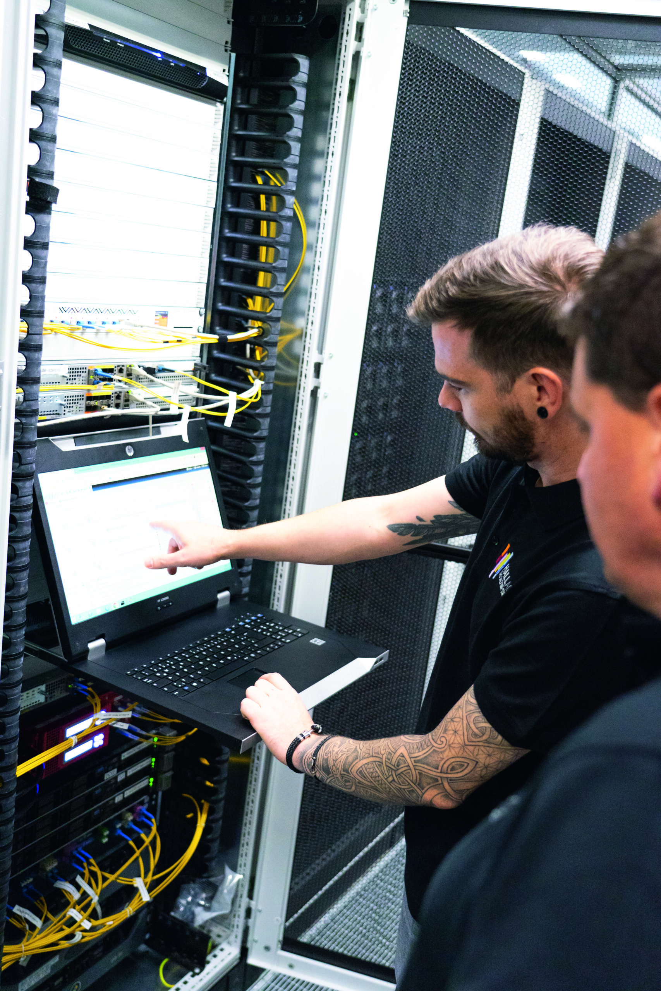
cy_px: 496
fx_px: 936
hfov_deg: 38.9
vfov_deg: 55.8
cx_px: 330
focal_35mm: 34
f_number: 4
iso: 2500
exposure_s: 1/200
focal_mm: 34
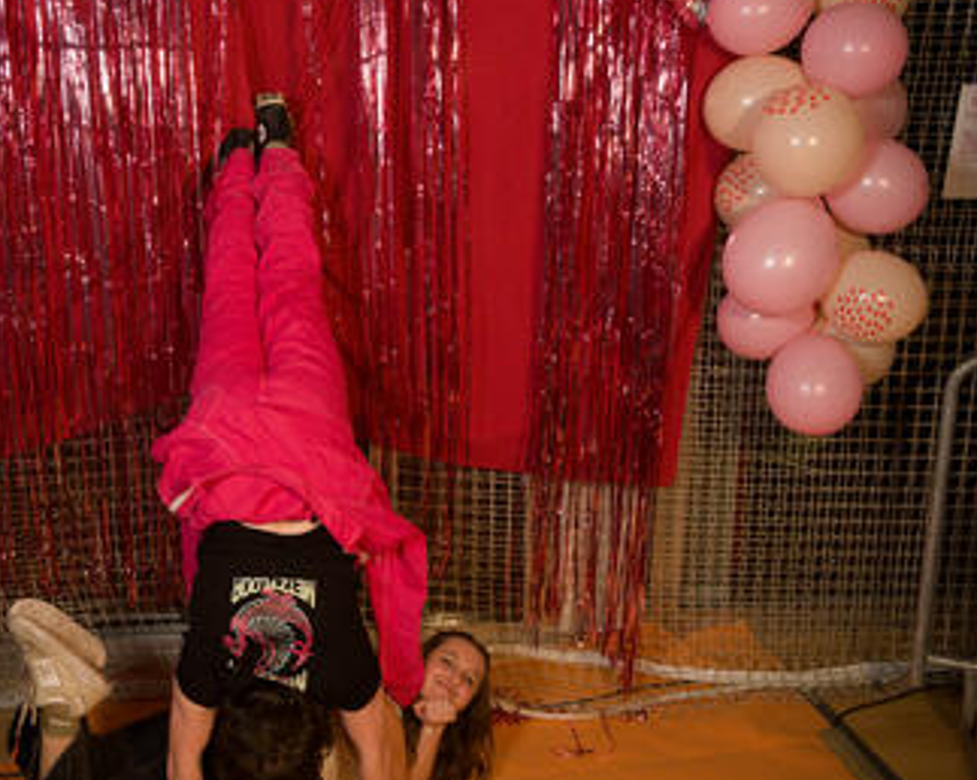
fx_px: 1071
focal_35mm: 37
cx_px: 375
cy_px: 381
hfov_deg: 48.7
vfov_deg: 40.1
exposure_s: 1/160
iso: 4000
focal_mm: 31.9
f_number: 4.5
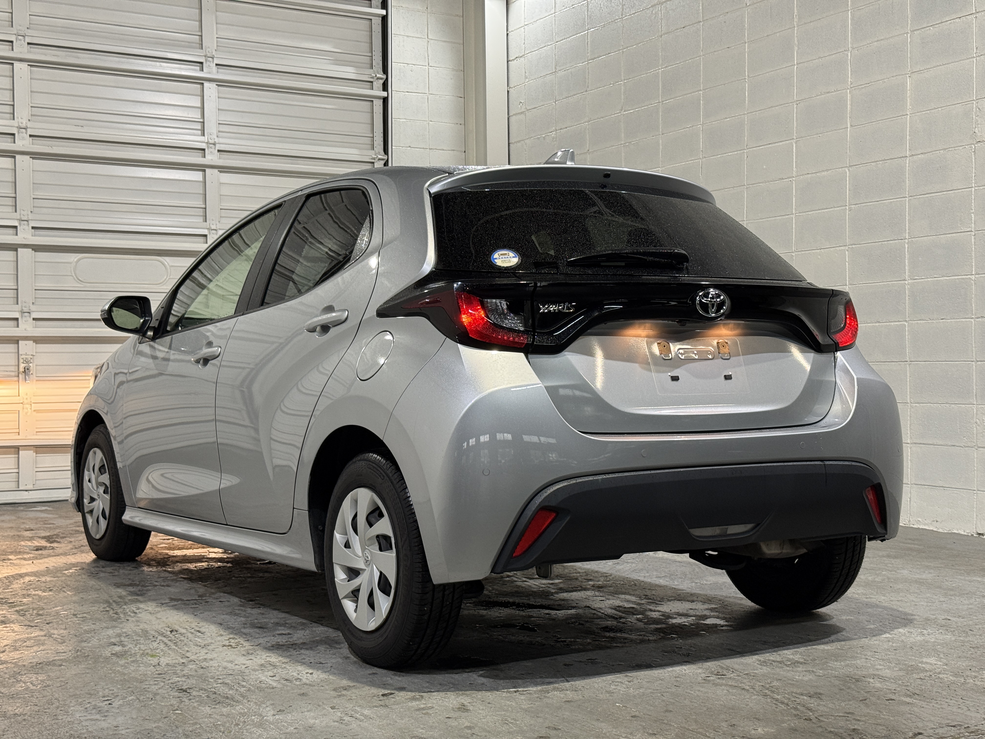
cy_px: 370
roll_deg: +0.3
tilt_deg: +0.2
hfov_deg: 39.7
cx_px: 492
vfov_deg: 30.3
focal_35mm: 48
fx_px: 1366
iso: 100
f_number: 1.78
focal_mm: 6.76
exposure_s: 1/60
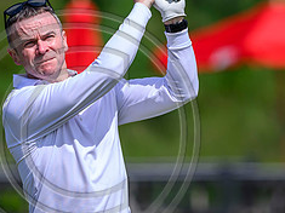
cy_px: 123
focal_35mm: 1123
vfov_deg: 1.3
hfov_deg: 1.8
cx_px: 81
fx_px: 9241
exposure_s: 1/5000
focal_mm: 400
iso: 500
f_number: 4.5
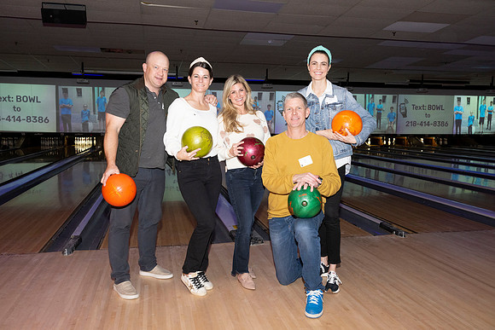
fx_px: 419
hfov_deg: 61.1
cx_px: 248
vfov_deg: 43.0
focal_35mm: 30
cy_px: 165
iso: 1600
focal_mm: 30.5
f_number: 5.6
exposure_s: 1/100
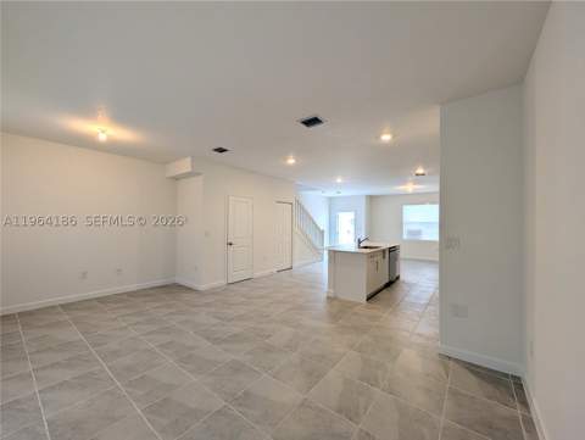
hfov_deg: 110.5
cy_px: 220
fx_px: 203
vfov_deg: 94.6
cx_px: 292
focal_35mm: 12
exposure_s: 1/155
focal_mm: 2.02
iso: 84
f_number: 1.7
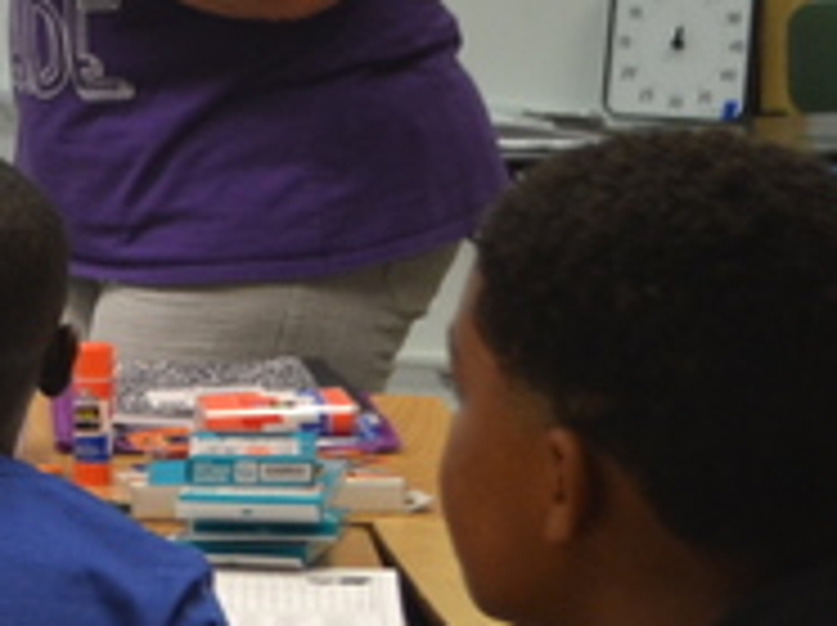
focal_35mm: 270
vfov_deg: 5.5
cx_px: -1197
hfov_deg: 6.9
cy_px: 372
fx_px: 6520
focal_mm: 34
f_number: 5
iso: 400
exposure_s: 1/40
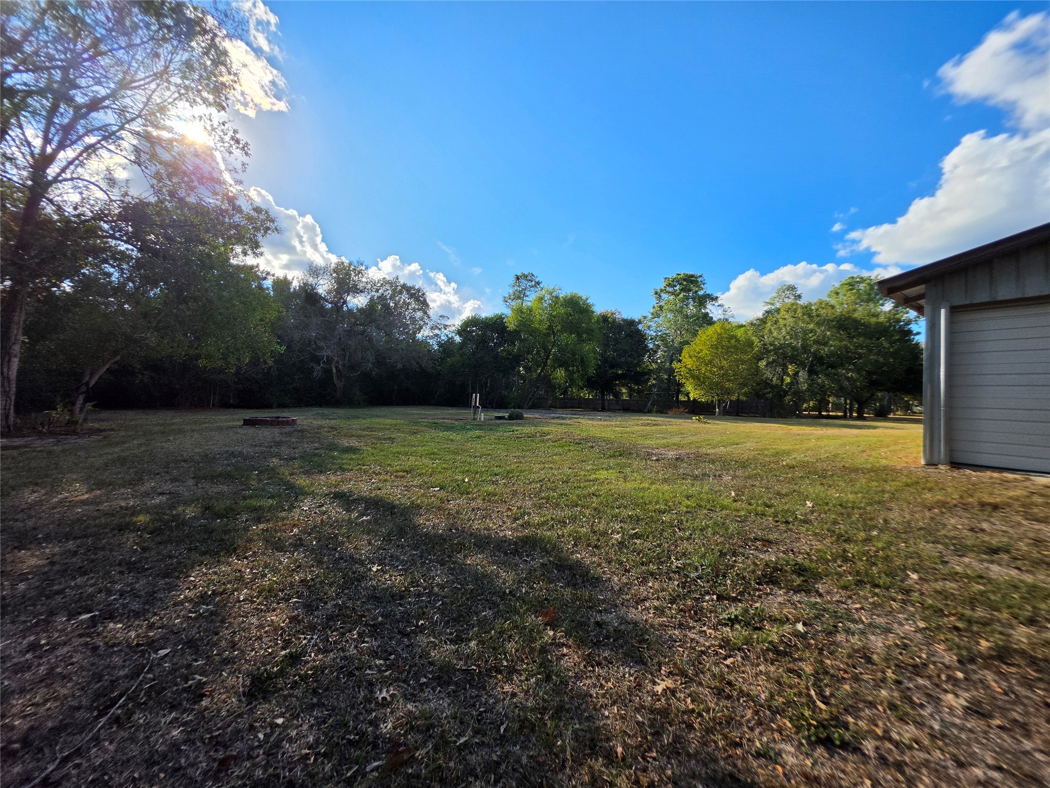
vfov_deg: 89.9
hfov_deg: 106.2
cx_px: 525
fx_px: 394
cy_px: 394
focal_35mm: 13
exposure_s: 1/1989
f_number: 1.9
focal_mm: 2.2
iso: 32
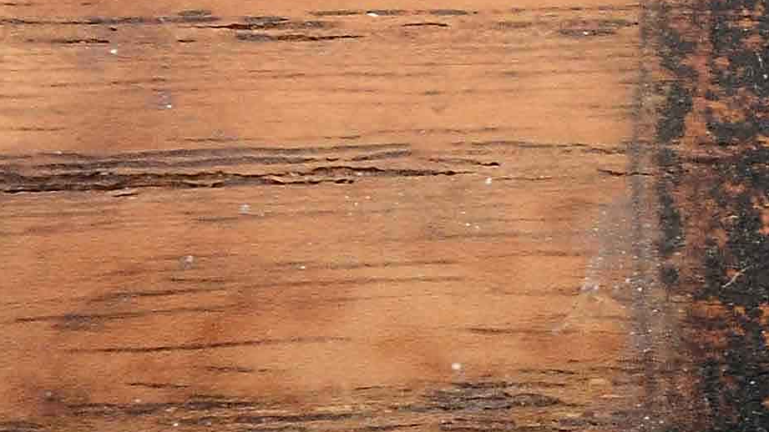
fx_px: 17960
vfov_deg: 1.4
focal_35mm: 881
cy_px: 243
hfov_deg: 2.4
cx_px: 1480
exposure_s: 1/80
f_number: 11
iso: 400
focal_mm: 105
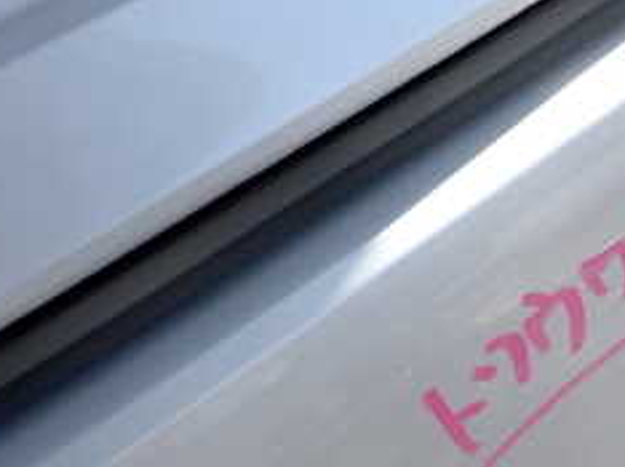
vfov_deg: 18.5
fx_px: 1389
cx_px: 636
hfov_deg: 24.2
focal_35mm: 77
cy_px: 491
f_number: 3.2
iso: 100
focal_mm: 5.4
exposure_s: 1/400
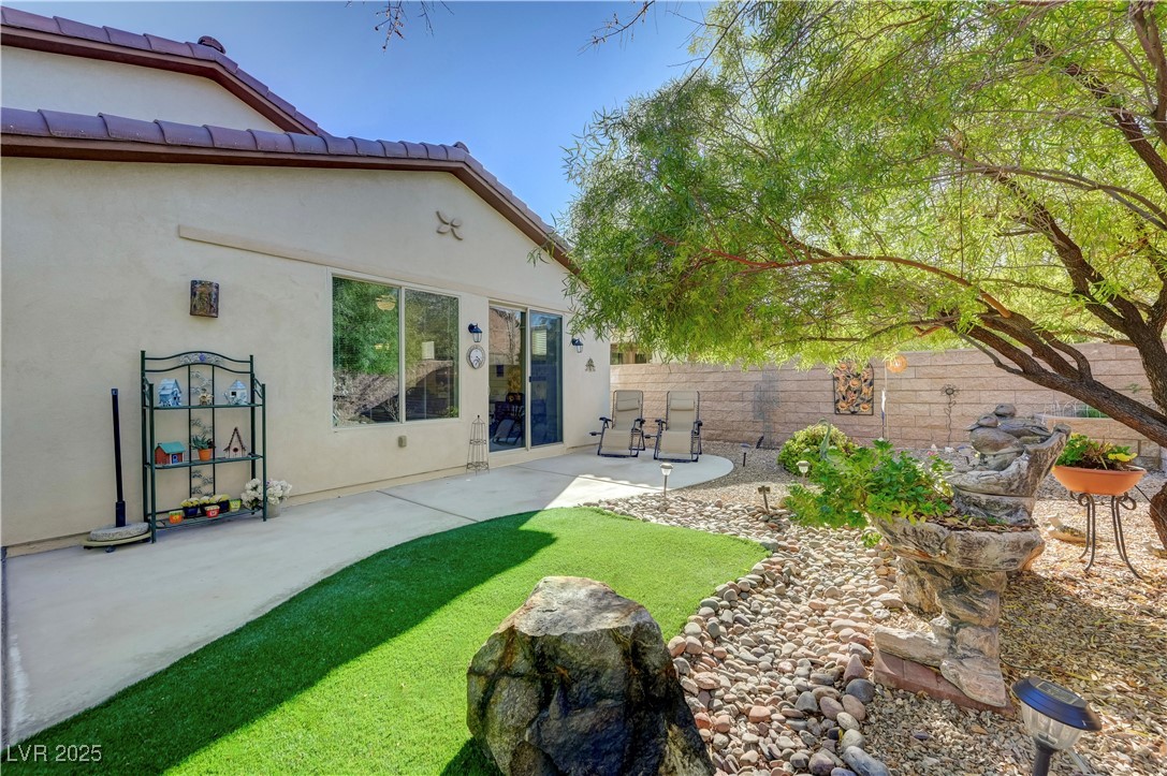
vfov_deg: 81.1
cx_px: 584
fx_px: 453
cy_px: 388
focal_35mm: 14
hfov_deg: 104.3
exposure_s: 1/200
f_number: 9
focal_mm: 14
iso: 400
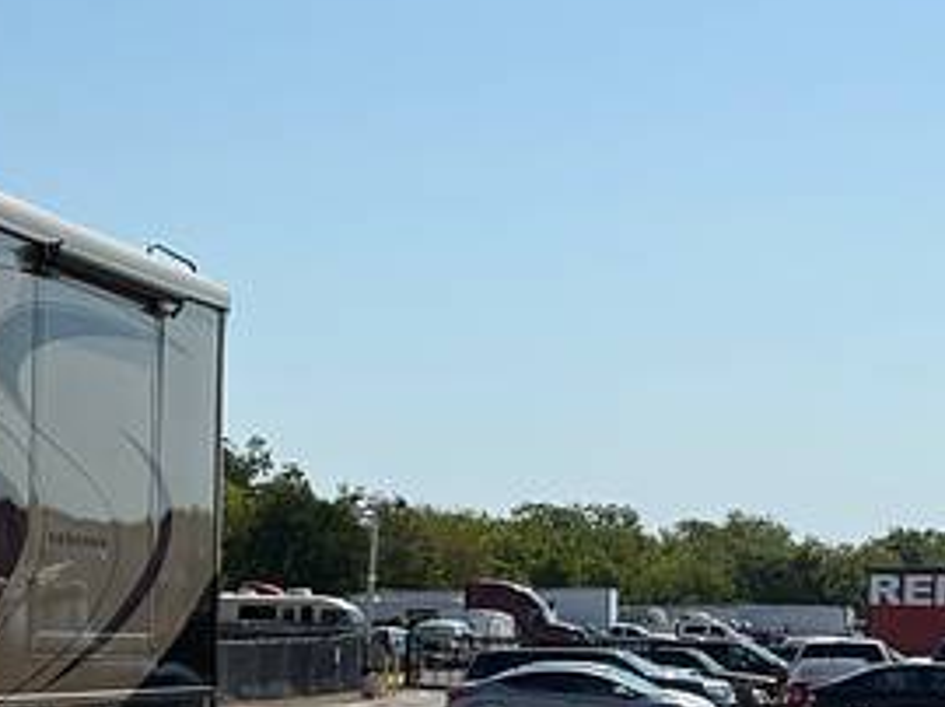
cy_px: 696
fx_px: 2427
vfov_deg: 16.3
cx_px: -654
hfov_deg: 18.3
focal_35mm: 89
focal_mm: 6.76
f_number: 1.78
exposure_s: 1/6711
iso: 80
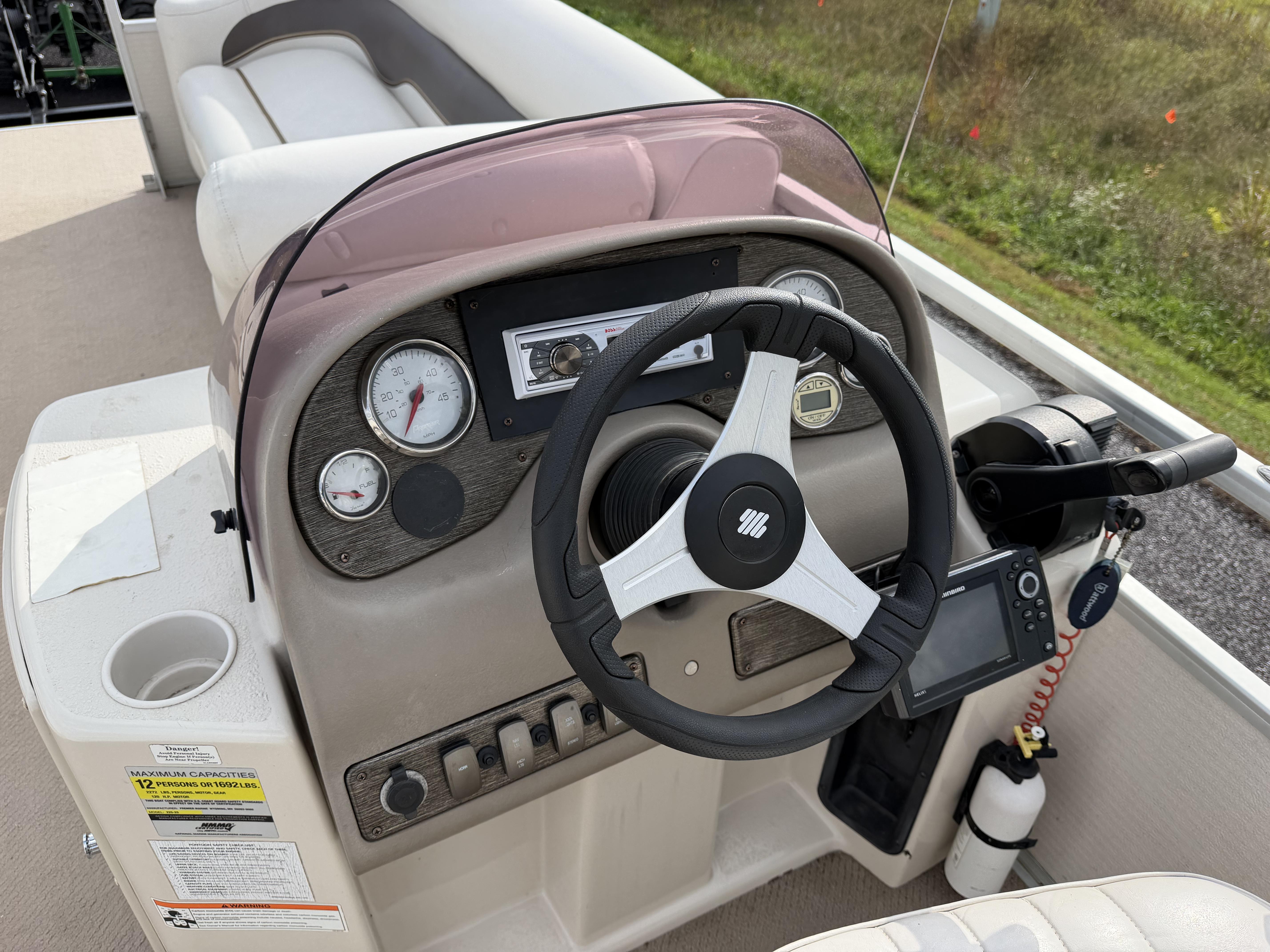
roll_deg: -6.7
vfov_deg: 56.8
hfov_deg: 71.6
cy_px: 476
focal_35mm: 24
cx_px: 635
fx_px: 881
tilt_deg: -36.0
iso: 100
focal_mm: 6.76
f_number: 1.78
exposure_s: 1/3021
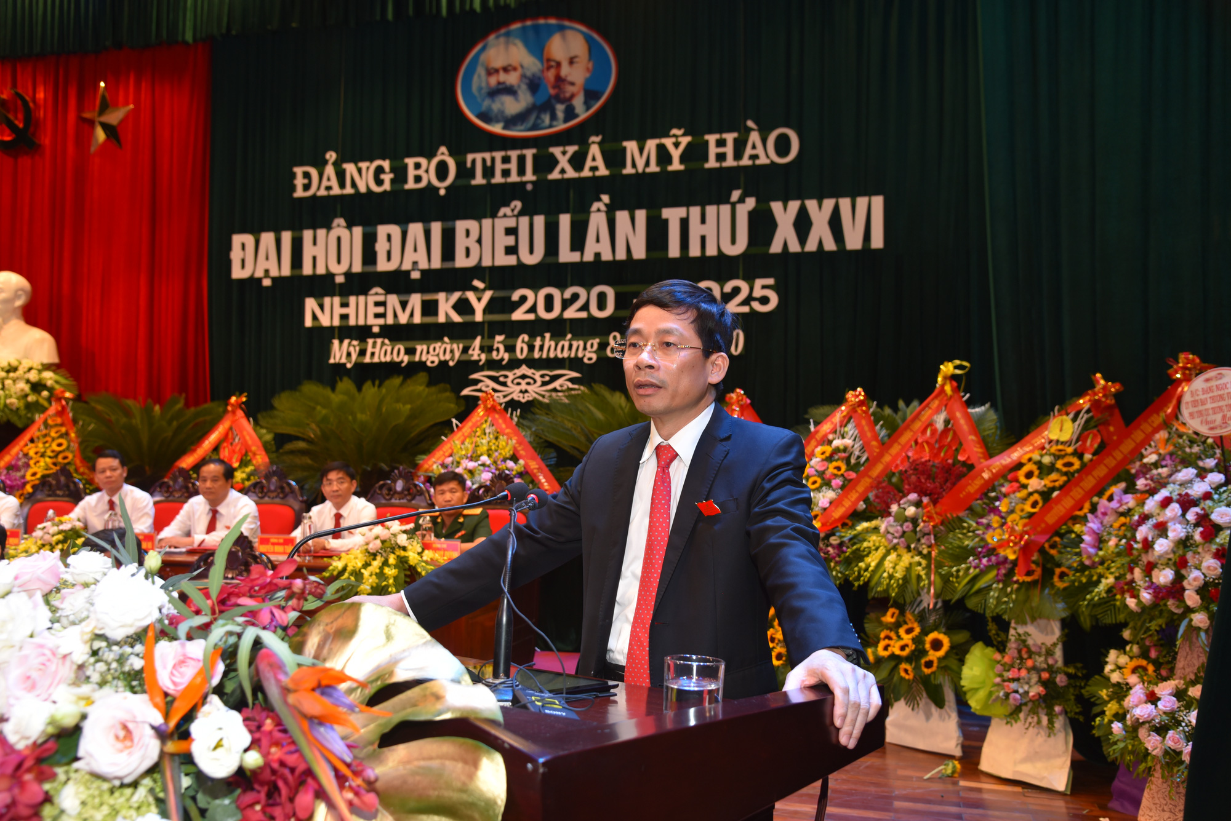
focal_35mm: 31
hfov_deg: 60.3
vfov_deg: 42.4
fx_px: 1060
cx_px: 616
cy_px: 410
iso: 400
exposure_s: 1/60
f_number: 5.6
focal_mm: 31
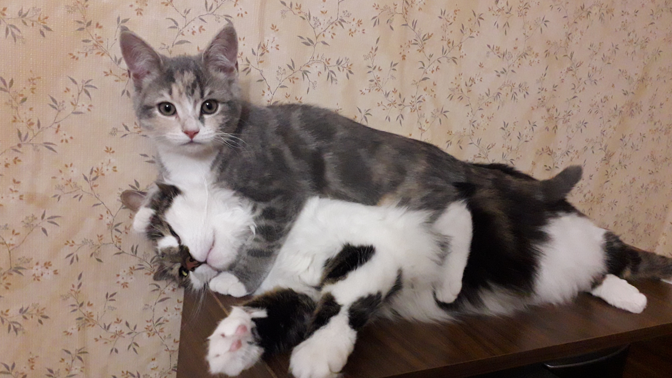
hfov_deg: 64.3
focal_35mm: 30
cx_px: 333
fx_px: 535
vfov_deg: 38.9
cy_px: 211
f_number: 1.9
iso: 500
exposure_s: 1/25
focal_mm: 3.6
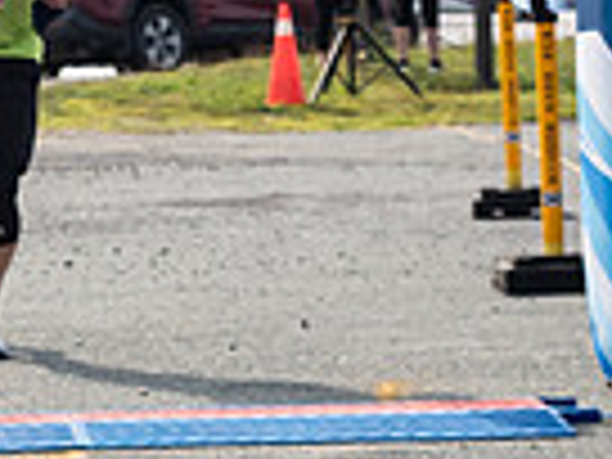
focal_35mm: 264
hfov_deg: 7.4
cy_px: 5
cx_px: -307
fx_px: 4667
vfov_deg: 5.6
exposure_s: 1/3200
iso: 800
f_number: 4
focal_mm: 48
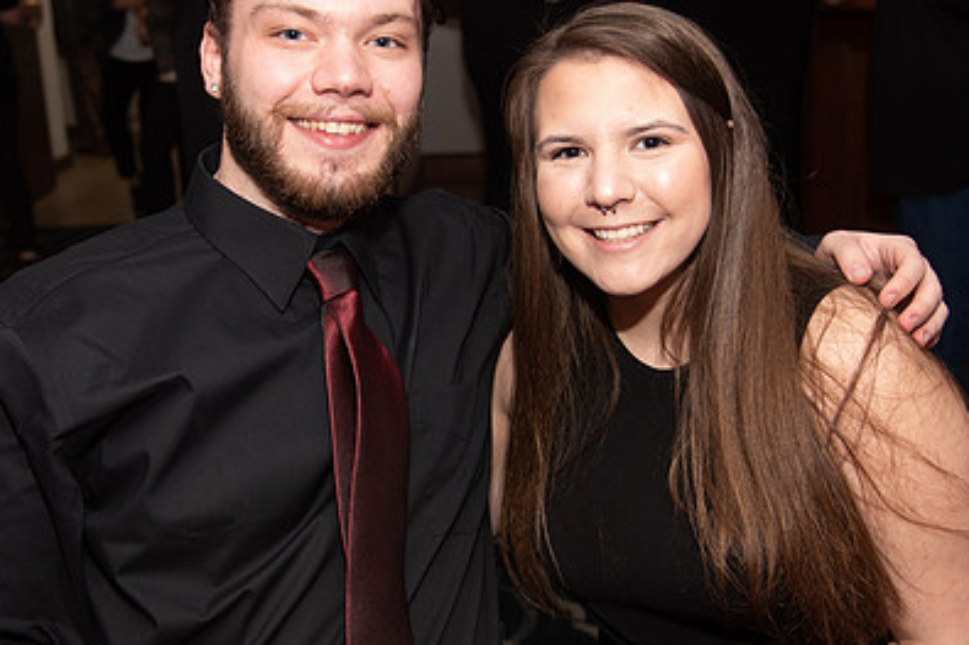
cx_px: 439
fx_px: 1264
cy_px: 310
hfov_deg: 41.9
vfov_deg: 28.6
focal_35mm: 47
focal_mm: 32
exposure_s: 1/200
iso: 800
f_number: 4
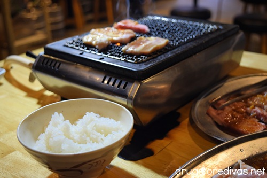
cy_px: 89
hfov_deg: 38.9
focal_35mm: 51
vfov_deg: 26.5
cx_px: 134
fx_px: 378
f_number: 4.5
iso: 640
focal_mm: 34
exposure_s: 1/60
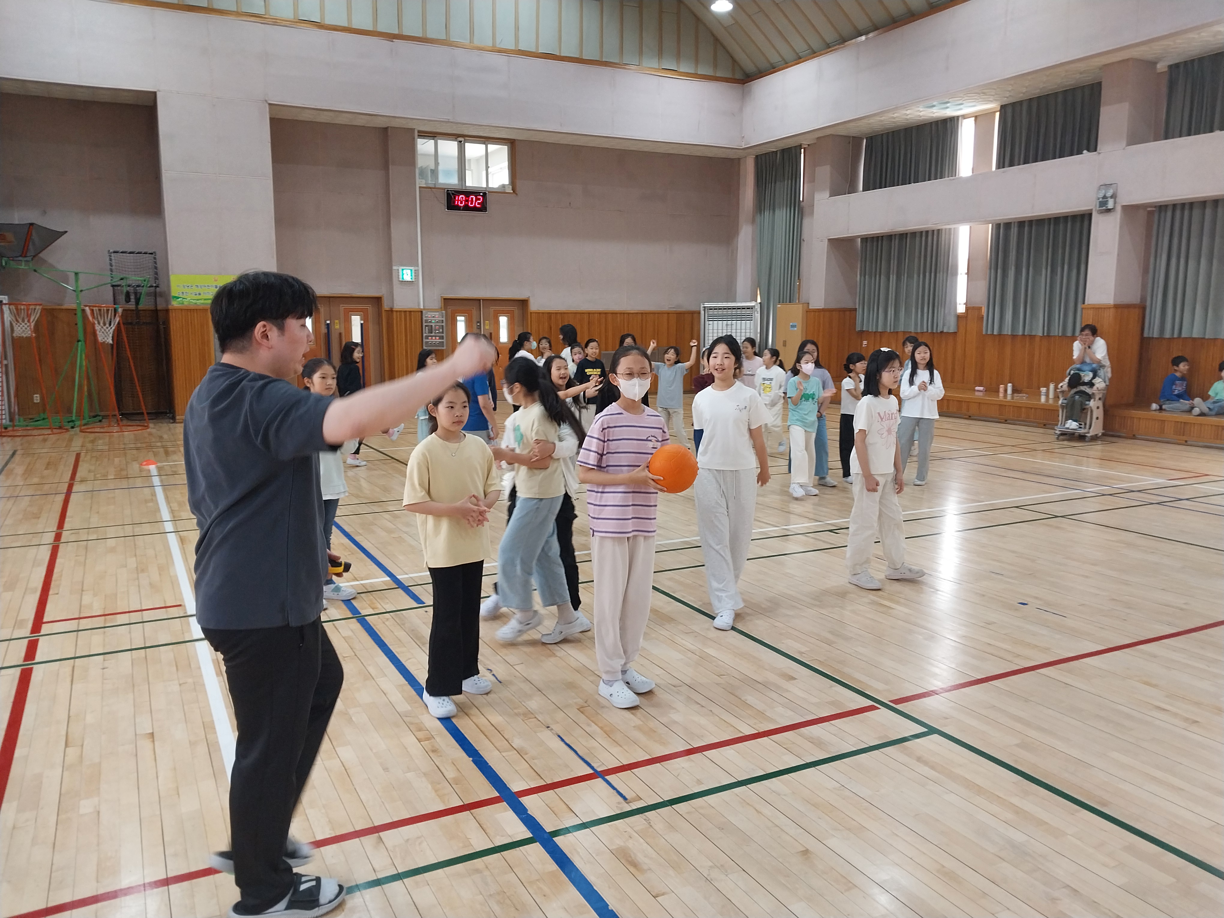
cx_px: 612
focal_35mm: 26
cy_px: 459
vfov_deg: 53.1
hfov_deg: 67.3
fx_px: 919
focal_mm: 4
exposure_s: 1/60
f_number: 1.8
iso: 64
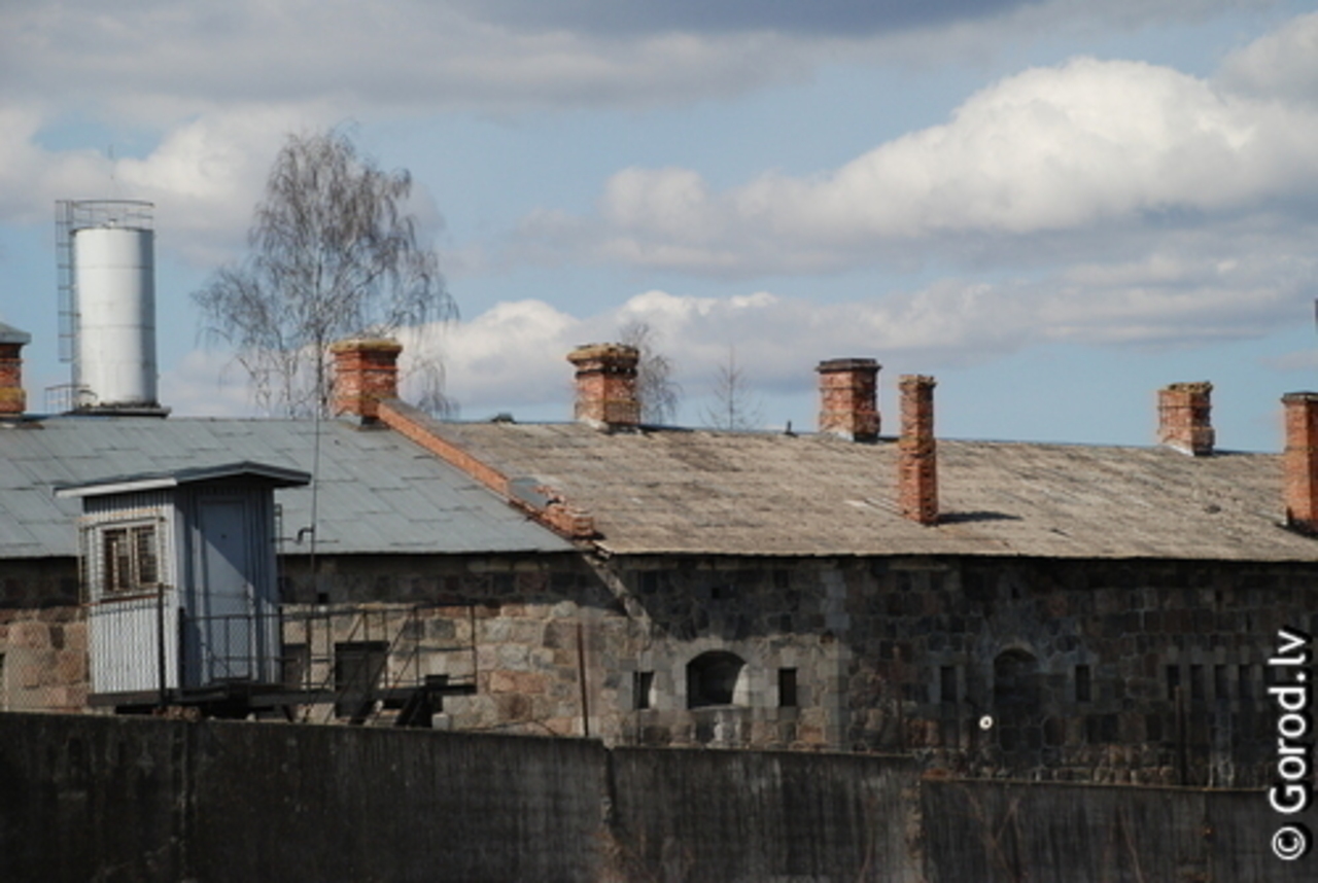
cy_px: 442
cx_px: 659
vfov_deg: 11.5
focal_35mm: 120
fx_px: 4400
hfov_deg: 17.0
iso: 320
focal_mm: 80
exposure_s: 1/1500
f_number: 5.6
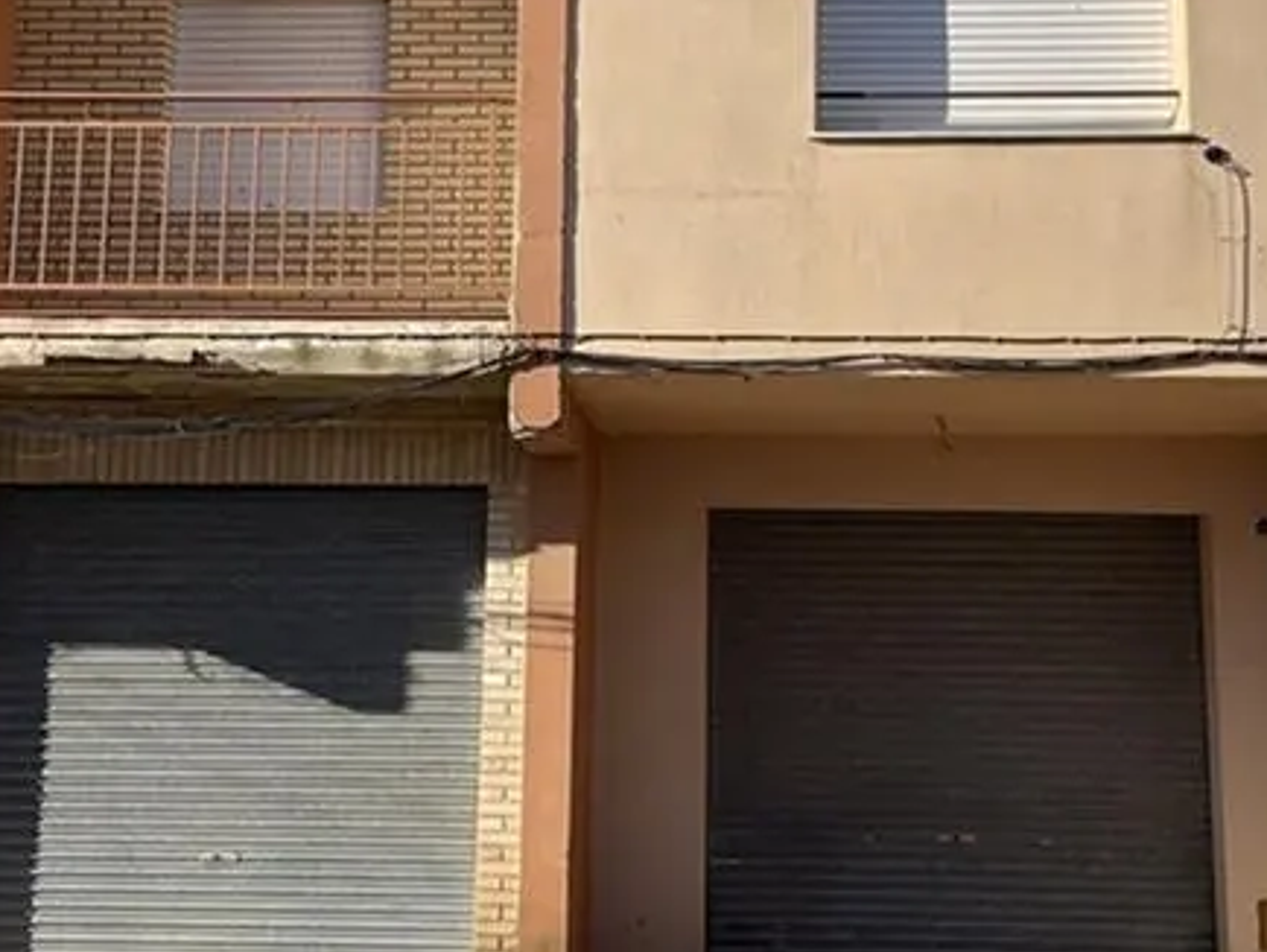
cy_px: 368
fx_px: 1794
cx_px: 671
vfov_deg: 29.6
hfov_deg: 38.9
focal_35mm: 49
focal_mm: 3
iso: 16
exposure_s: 1/1342
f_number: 1.8
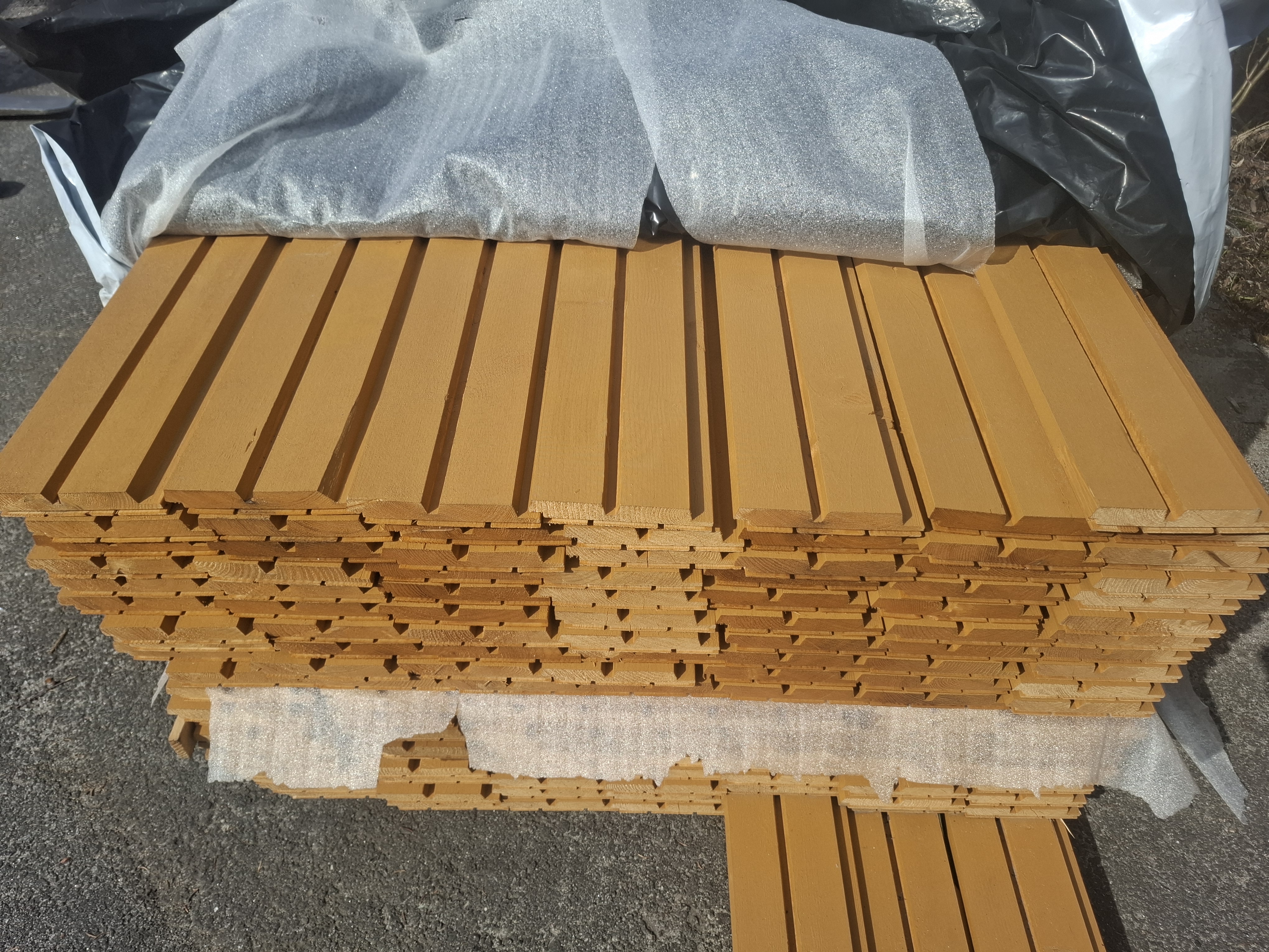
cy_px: 476
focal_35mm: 23
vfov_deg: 58.9
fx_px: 843
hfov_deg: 73.9
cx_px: 634
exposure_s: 1/1634
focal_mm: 5.54
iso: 50
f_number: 1.8
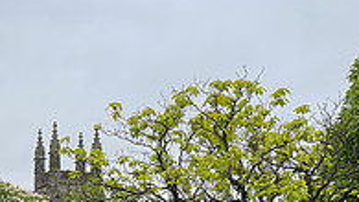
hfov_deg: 13.3
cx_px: 89
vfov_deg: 7.4
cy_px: 345
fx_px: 1534
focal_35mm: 161
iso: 25
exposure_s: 1/121
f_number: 2.2
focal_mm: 7.5
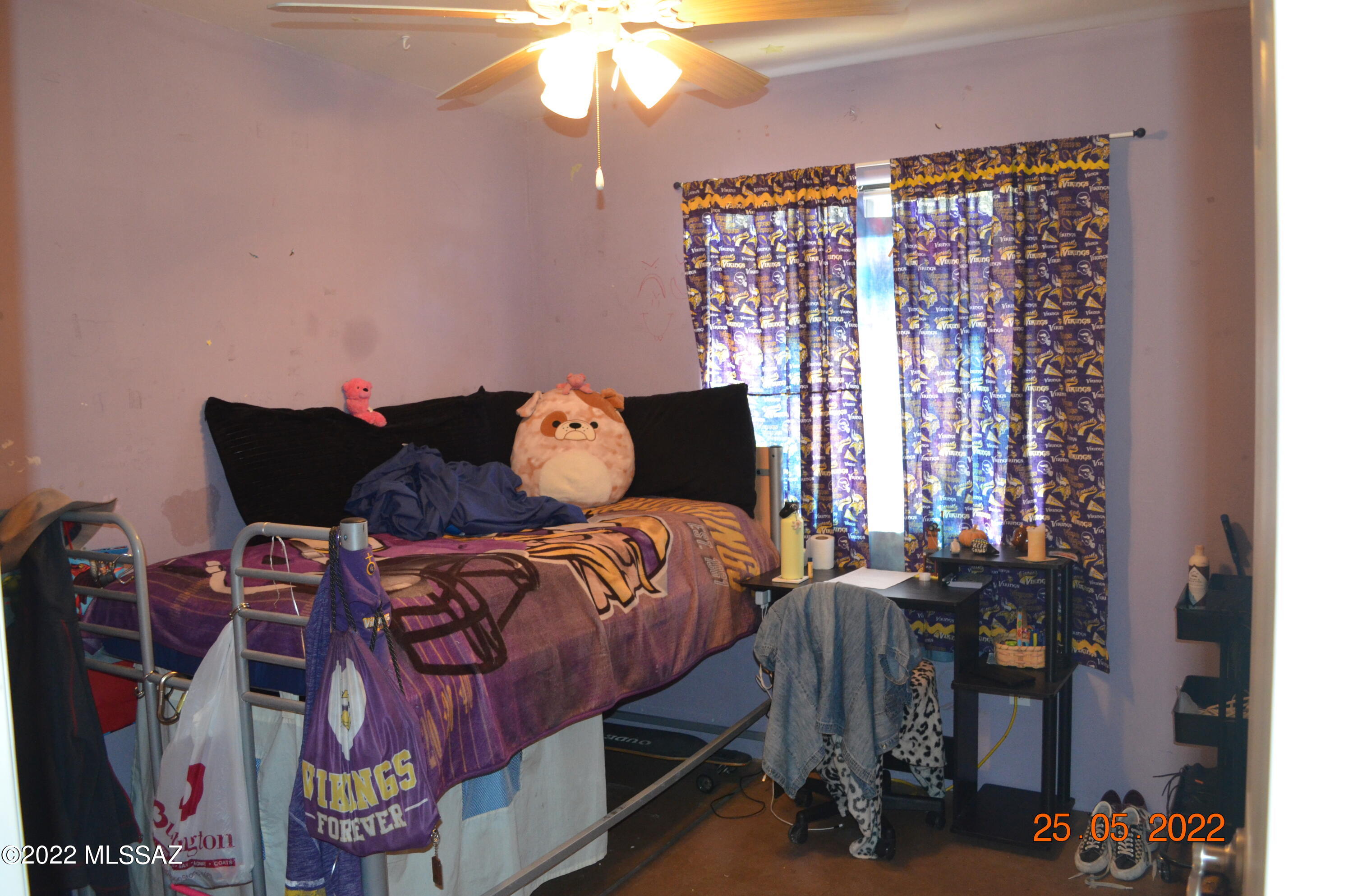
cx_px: 676
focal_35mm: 27
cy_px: 448
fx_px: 1013
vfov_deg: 47.7
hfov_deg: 67.5
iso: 1800
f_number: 3.5
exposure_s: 1/60
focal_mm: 18
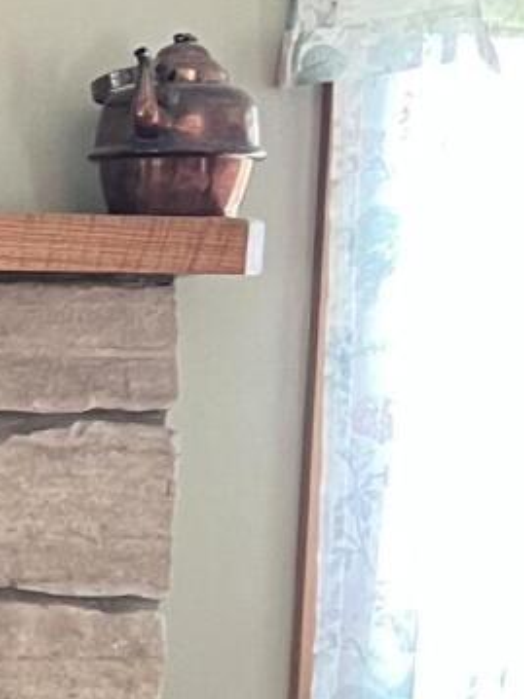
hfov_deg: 8.9
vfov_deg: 13.4
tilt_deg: -6.0
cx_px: -890
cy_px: 750
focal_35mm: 145
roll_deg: +1.1
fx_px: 2928
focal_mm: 5.7
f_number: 1.5
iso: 200
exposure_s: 1/60
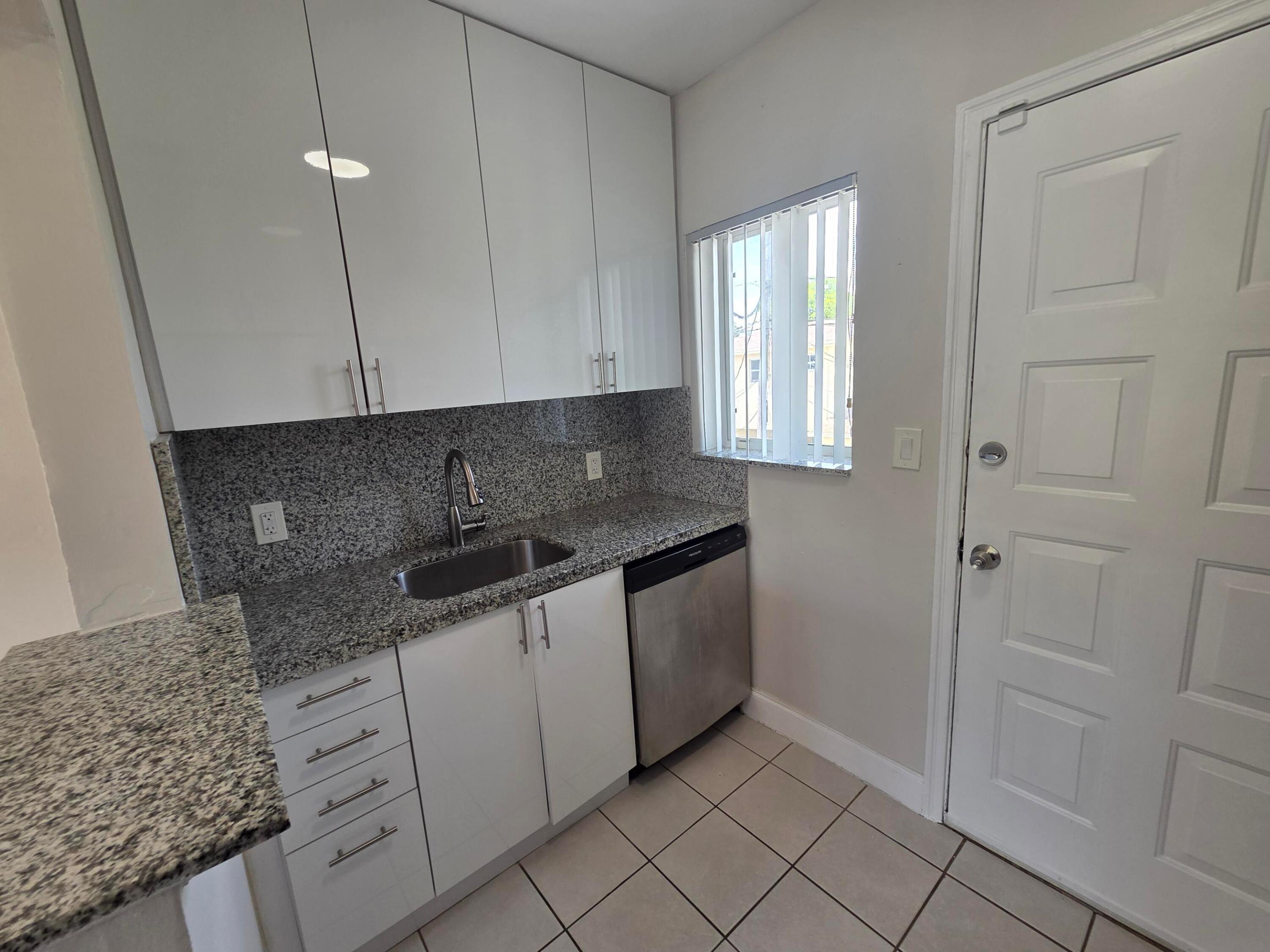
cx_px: 635
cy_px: 476
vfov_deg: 89.9
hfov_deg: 106.2
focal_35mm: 13
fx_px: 477
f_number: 2.2
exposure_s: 1/120
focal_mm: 2.2
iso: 64
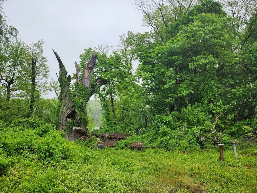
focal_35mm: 23
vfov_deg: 58.9
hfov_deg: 73.9
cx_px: 128
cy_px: 96
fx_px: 171
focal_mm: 5.4
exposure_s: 1/827
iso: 20
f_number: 1.8
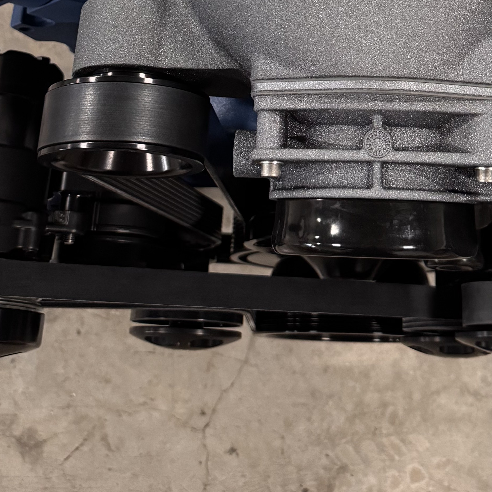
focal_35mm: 65
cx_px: 328
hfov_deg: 26.3
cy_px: -156
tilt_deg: -61.8
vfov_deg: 23.3
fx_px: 1045
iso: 640
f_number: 1.78
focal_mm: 6.76
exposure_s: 1/40
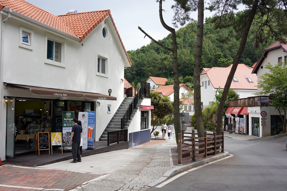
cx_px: 144
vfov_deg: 37.9
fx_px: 279
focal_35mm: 35
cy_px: 96
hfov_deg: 54.4
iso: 200
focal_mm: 35
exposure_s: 1/100
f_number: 11
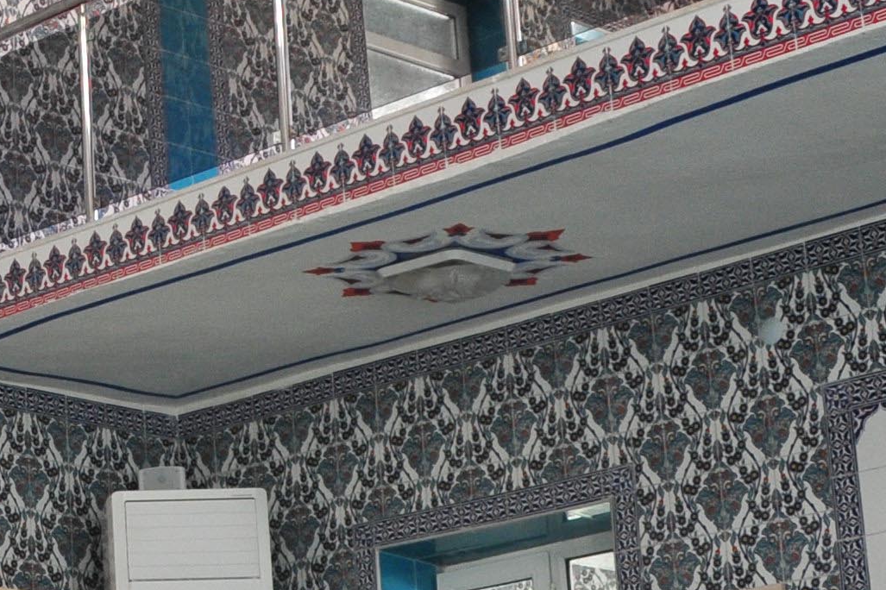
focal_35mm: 116
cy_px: 218
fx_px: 2854
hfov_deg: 16.3
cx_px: -398
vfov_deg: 11.8
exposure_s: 1/125
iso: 1600
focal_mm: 28
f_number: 4
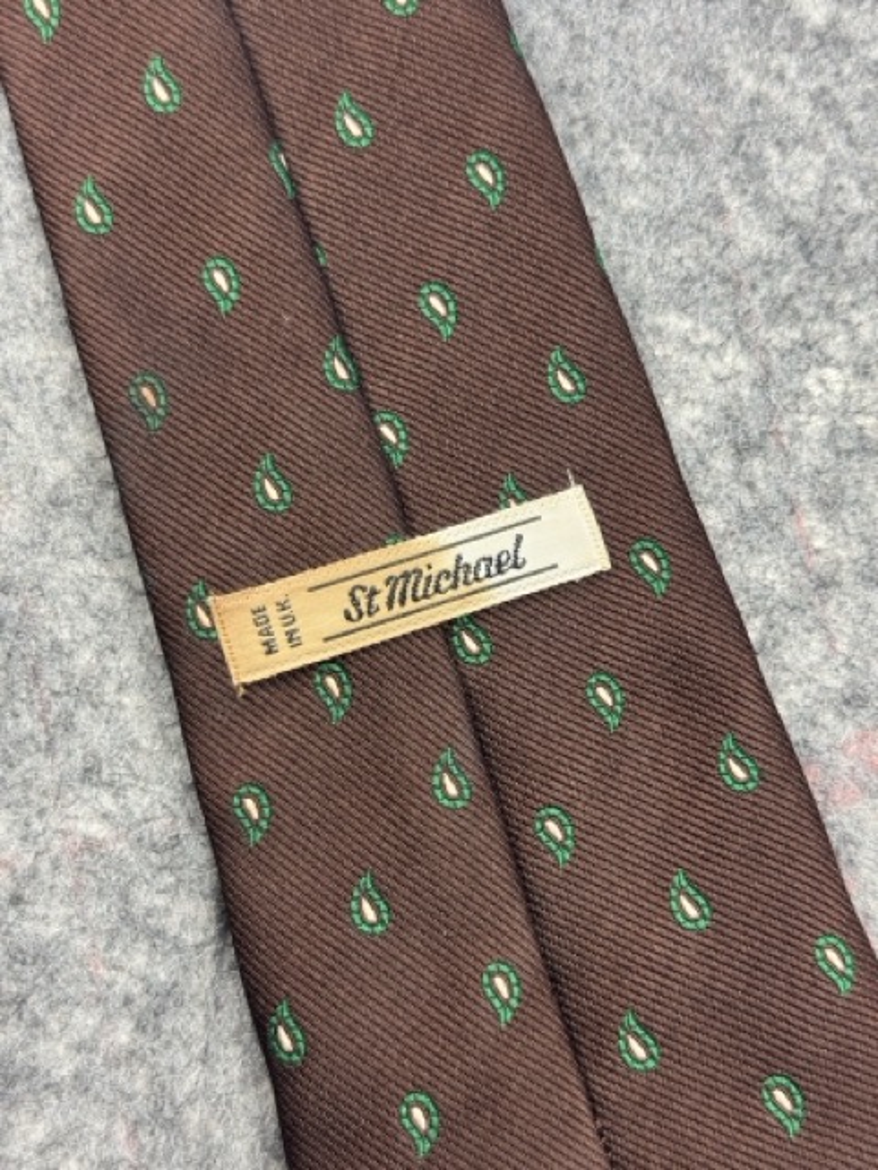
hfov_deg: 30.3
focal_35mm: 48
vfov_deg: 39.7
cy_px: 585
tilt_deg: -62.8
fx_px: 1623
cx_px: 439
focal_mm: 6.76
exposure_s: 1/50
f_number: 1.78
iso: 80
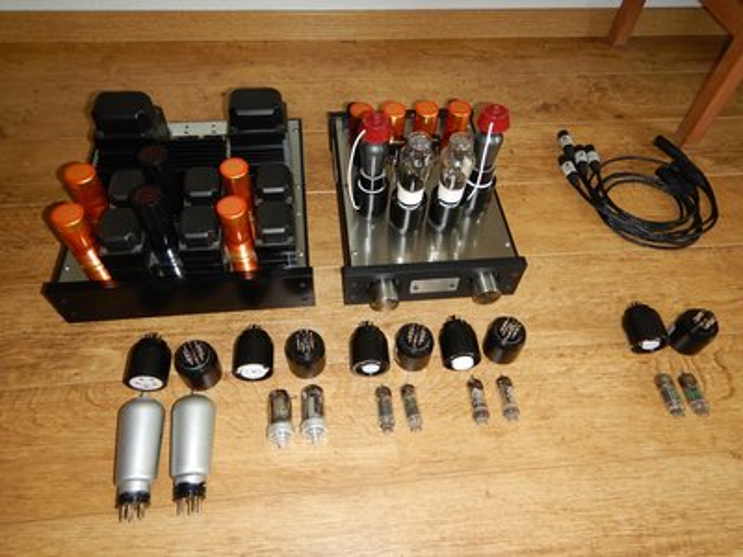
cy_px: 278
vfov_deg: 56.8
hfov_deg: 71.6
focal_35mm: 24
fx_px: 515
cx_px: 372
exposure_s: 1/30
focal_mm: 4.3
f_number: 2.8
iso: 200
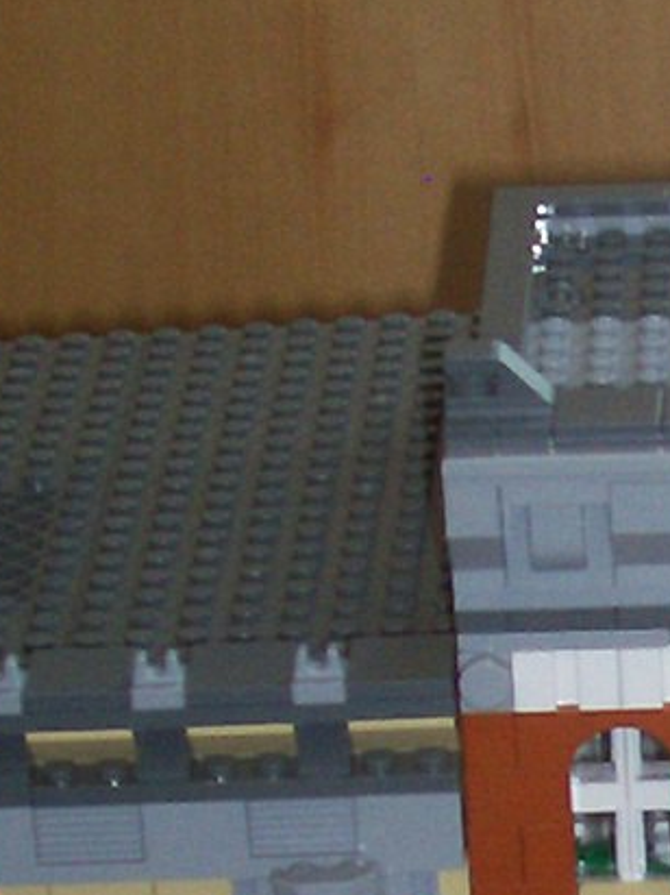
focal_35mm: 264
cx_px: 1220
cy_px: 1032
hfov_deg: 5.5
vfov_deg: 7.4
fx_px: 6817
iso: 80
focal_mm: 8.7
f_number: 3.2
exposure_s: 1/73.3
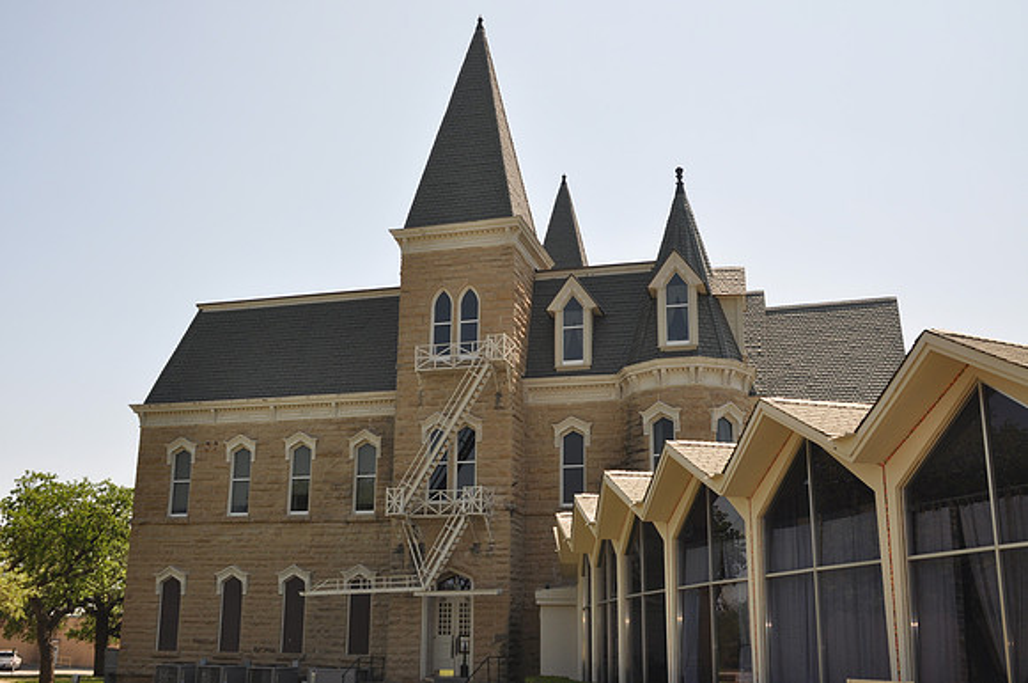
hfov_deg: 53.2
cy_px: 342
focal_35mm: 36
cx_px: 514
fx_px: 1027
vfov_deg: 36.8
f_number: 4.5
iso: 200
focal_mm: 24
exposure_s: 1/200
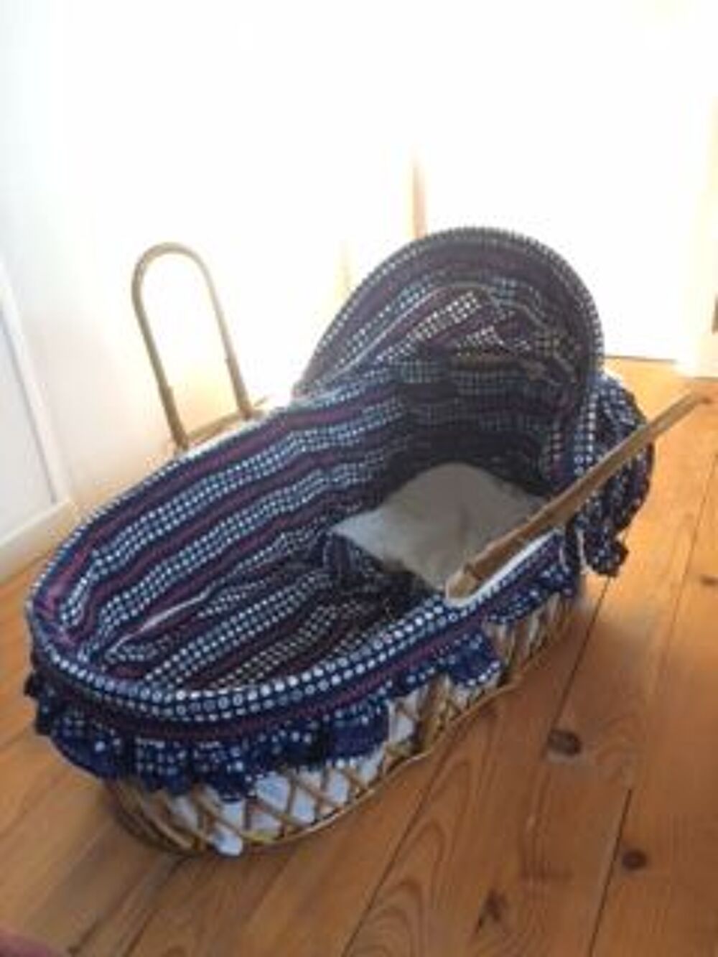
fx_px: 802
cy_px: 478
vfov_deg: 61.7
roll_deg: +4.2
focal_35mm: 29
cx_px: 359
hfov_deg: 48.2
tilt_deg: -29.0
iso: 64
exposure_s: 1/100
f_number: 2.2
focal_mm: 4.15
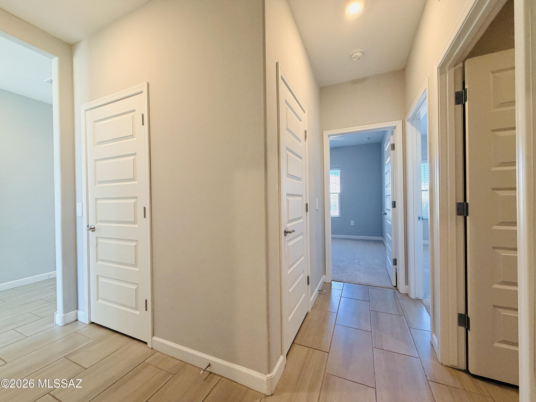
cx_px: 268
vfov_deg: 85.7
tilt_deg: +0.8
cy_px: 201
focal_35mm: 14
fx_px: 217
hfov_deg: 102.1
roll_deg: +0.4
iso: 250
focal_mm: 2.22
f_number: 2.2
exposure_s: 1/120
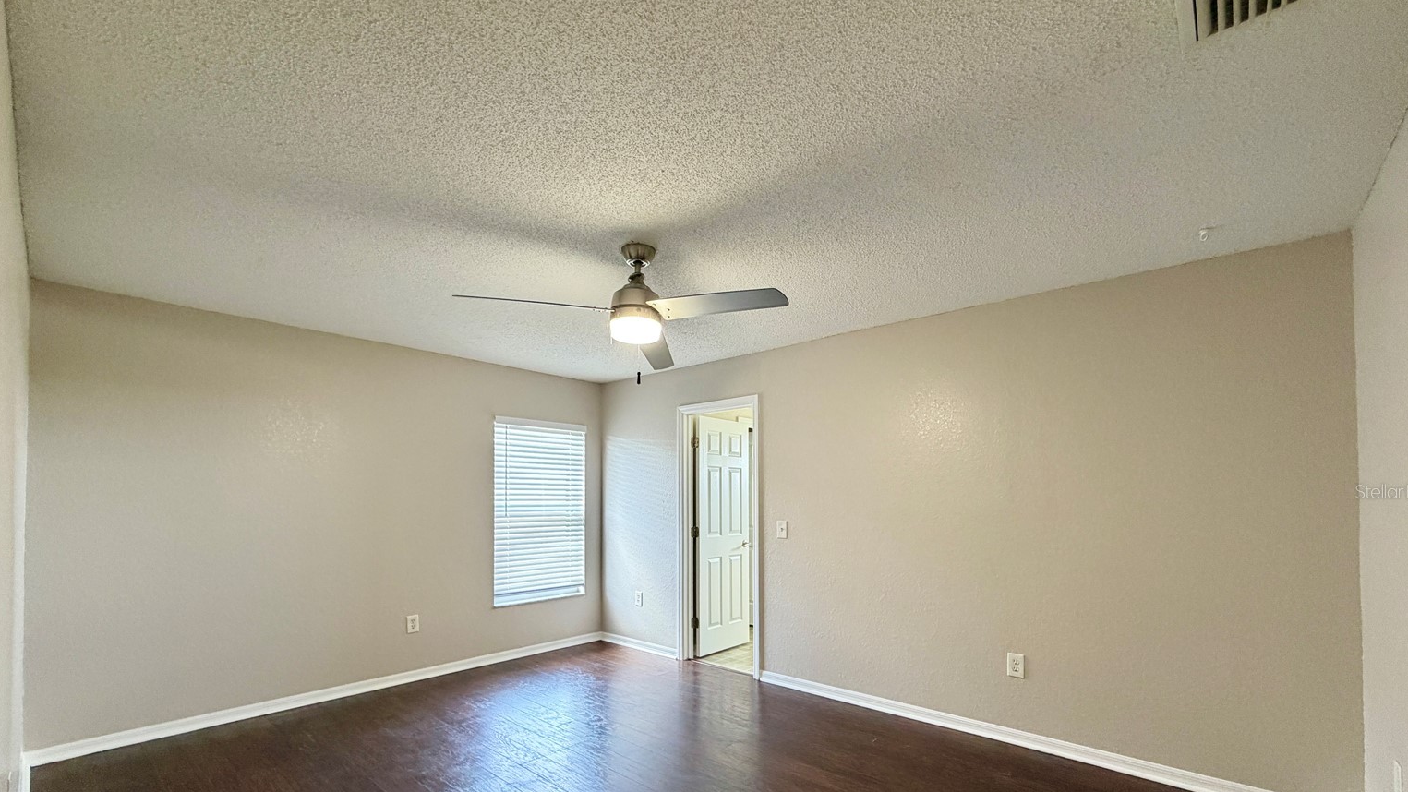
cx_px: 704
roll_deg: +0.3
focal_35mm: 16
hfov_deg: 99.4
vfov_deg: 66.2
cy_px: 491
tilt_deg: +1.2
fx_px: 597
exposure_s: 1/60
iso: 320
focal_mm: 2.22
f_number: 2.2
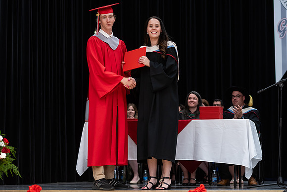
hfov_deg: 19.7
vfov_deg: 13.2
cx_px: 143
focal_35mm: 104
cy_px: 104
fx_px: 826
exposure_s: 1/200
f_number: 2.8
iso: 1000
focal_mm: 85
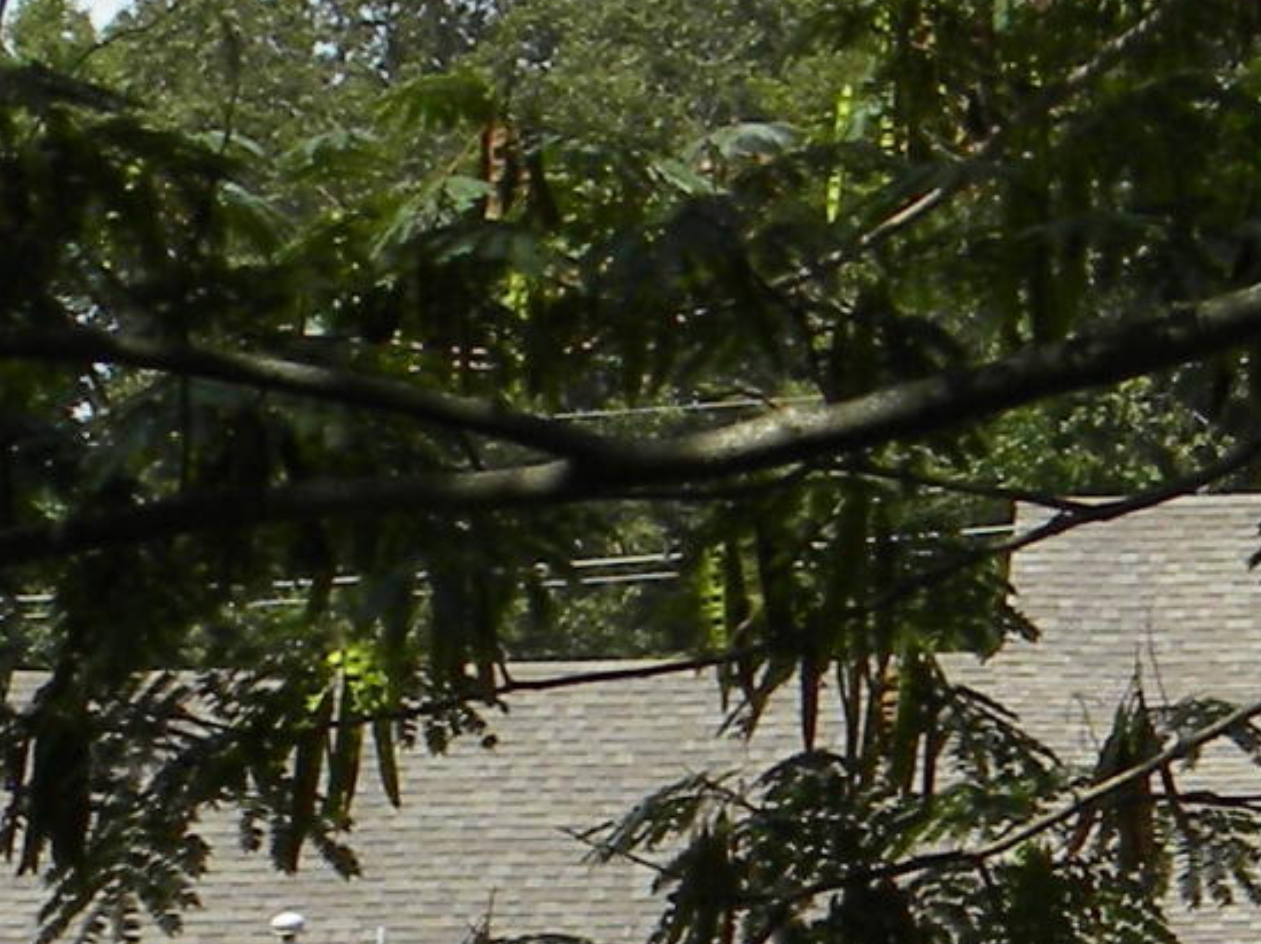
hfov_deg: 7.6
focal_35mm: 257
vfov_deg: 5.8
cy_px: 659
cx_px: 1994
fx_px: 9356
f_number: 3.9
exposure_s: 1/648
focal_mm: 8.6
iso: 80
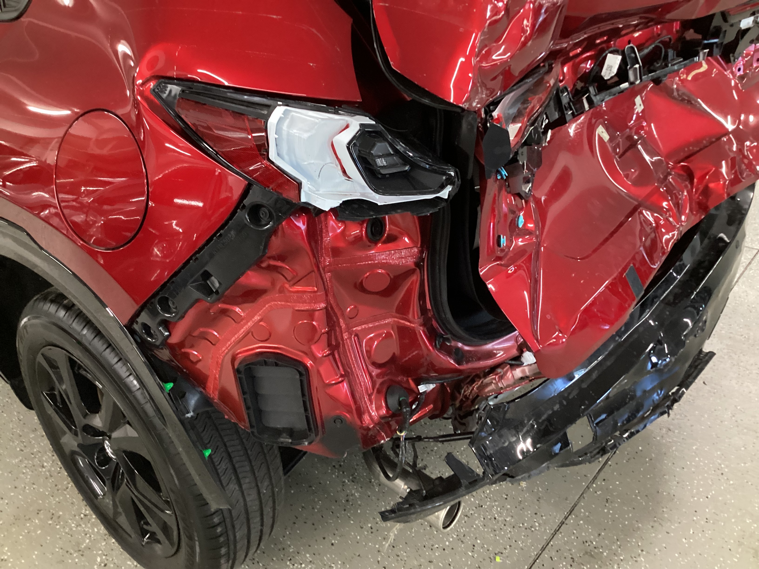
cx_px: 380
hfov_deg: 58.4
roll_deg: +2.1
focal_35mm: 31
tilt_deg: -32.4
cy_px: 284
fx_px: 680
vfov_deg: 45.4
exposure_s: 1/33
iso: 320
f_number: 2.4
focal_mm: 3.3
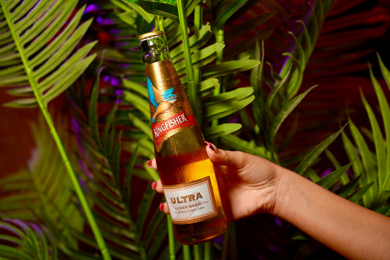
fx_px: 542
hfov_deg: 39.6
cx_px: 195
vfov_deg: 27.0
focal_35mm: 50
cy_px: 130
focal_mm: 50
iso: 1250
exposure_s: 1/50
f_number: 3.5
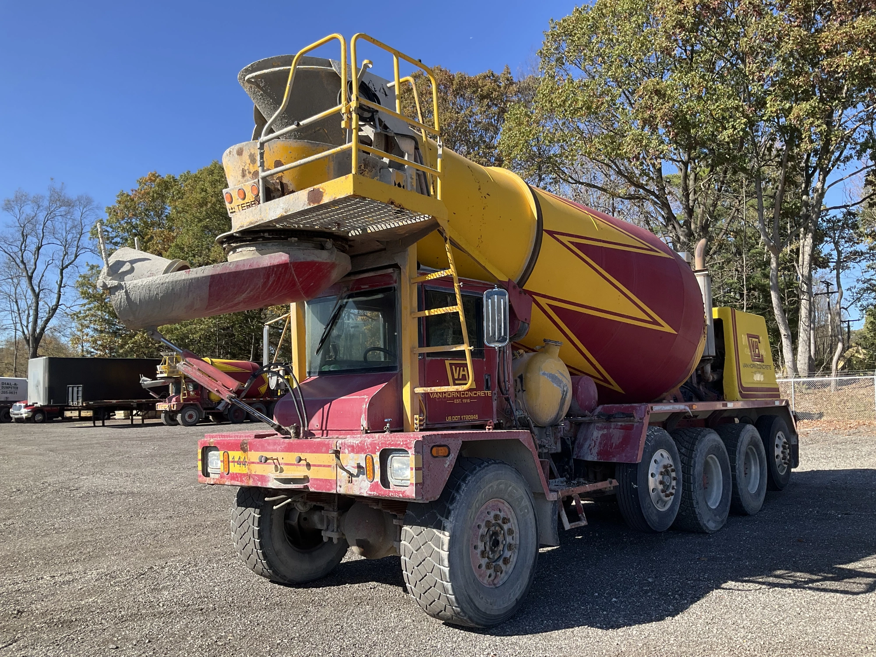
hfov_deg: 61.7
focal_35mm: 29
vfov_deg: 48.2
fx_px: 734
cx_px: 438
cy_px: 328
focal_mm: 3
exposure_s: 1/829
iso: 25
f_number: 1.8
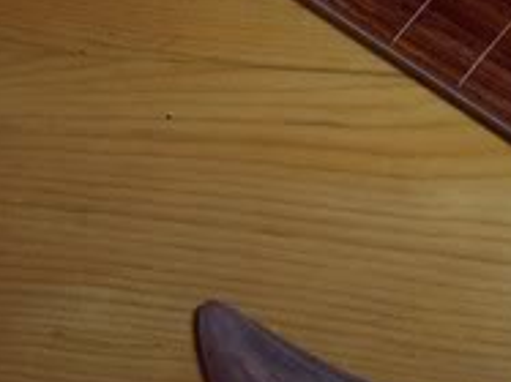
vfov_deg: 11.0
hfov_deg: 15.0
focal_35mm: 130
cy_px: -150
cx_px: 459
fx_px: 1918
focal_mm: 8
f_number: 2.8
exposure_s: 1/30
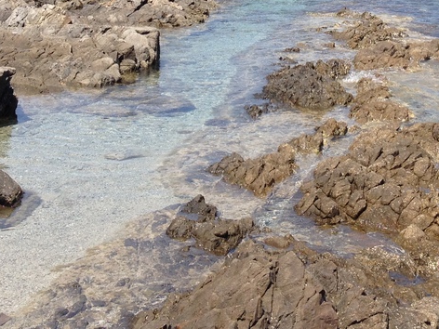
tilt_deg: -2.3
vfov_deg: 15.9
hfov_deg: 21.8
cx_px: 325
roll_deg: -0.4
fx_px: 1129
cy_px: -80
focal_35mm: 89
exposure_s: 1/1727
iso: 50
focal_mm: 4.28
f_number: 2.4
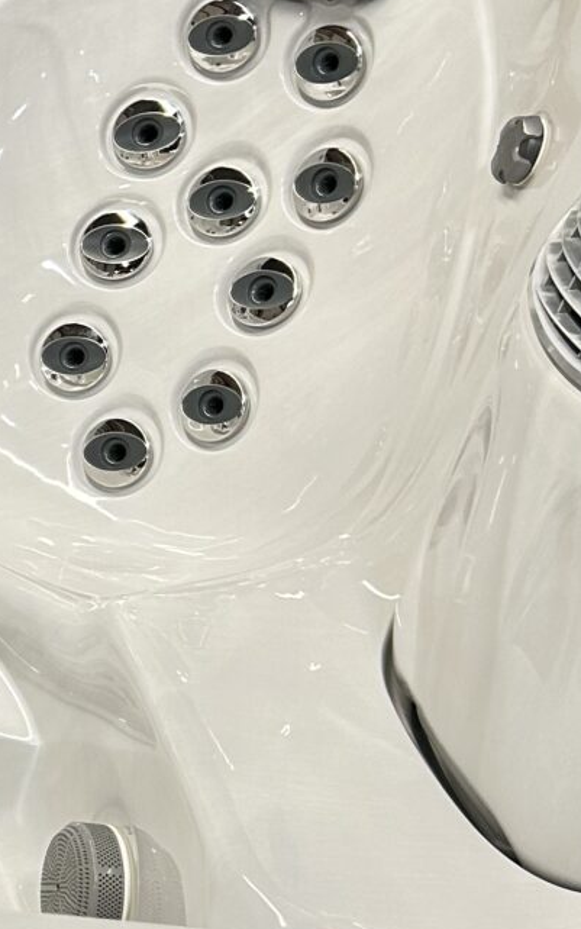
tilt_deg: -29.0
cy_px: 487
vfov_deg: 23.5
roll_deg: -0.2
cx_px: -565
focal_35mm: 88
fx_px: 2228
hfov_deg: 13.0
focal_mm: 5.7
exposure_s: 1/60
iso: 125
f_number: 1.5
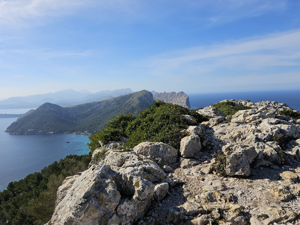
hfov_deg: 73.9
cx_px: 150
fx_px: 199
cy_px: 112
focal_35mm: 23
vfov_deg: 58.9
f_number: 1.7
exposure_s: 1/1135
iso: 10
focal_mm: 6.3
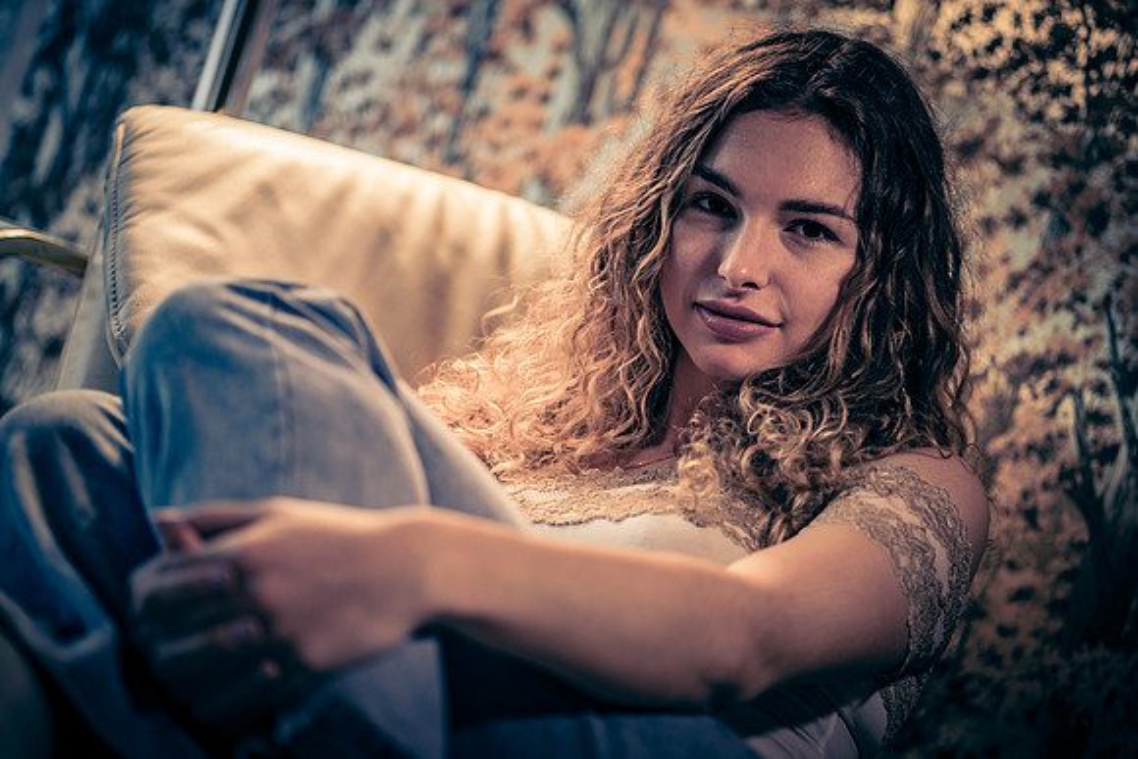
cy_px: 368
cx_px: 628
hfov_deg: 19.0
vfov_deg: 12.7
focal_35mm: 108
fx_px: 3402
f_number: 1.8
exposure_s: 1/200
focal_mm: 85
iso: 320
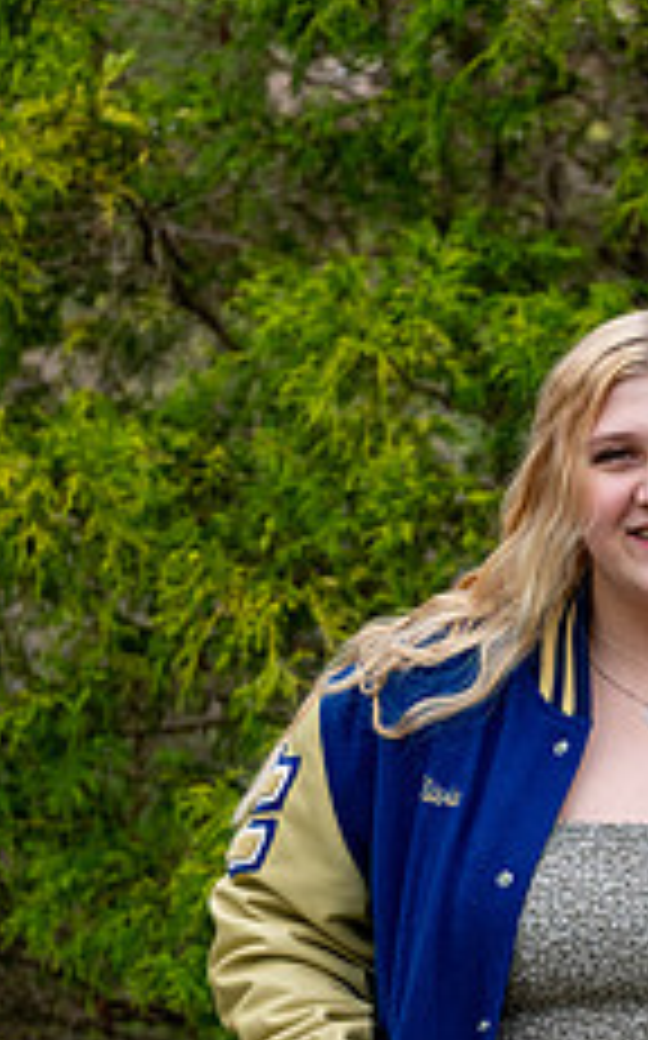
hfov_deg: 8.7
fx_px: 4218
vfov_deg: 14.0
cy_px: 666
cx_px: 644
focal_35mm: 149
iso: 250
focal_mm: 50
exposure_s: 1/500
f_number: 2.8
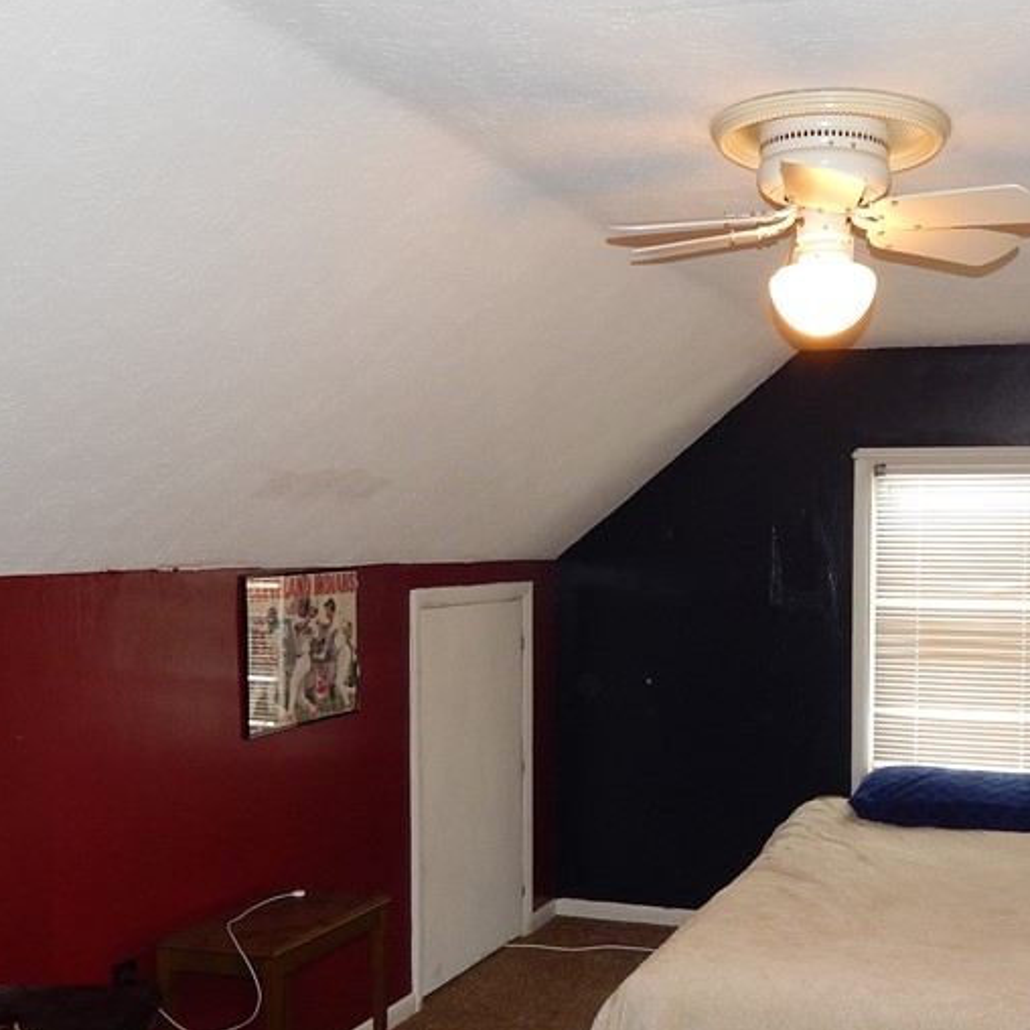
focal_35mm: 41
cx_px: 724
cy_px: 622
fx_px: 1380
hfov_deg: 40.2
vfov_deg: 40.7
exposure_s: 1/30
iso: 200
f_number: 3
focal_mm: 4
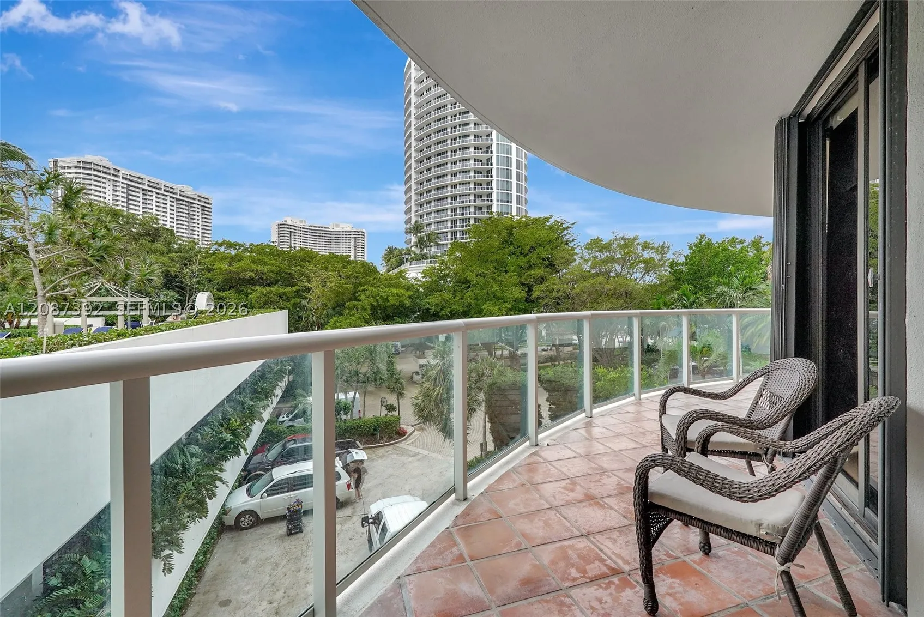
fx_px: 424
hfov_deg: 95.0
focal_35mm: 16
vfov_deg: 72.1
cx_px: 462
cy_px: 308
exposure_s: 1/400
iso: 640
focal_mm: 16.5
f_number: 13
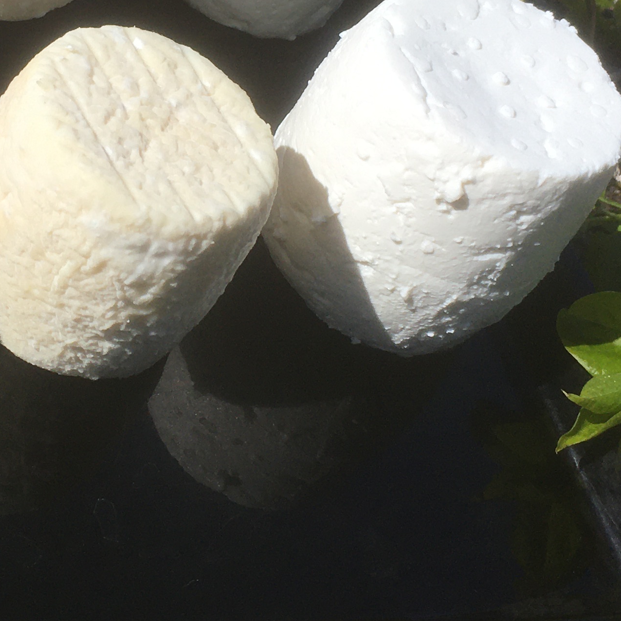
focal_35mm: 81
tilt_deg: -40.8
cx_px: 134
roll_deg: -17.1
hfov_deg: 21.2
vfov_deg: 21.2
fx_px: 1644
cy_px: 149
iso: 25
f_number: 2.2
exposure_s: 1/2747
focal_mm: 4.15
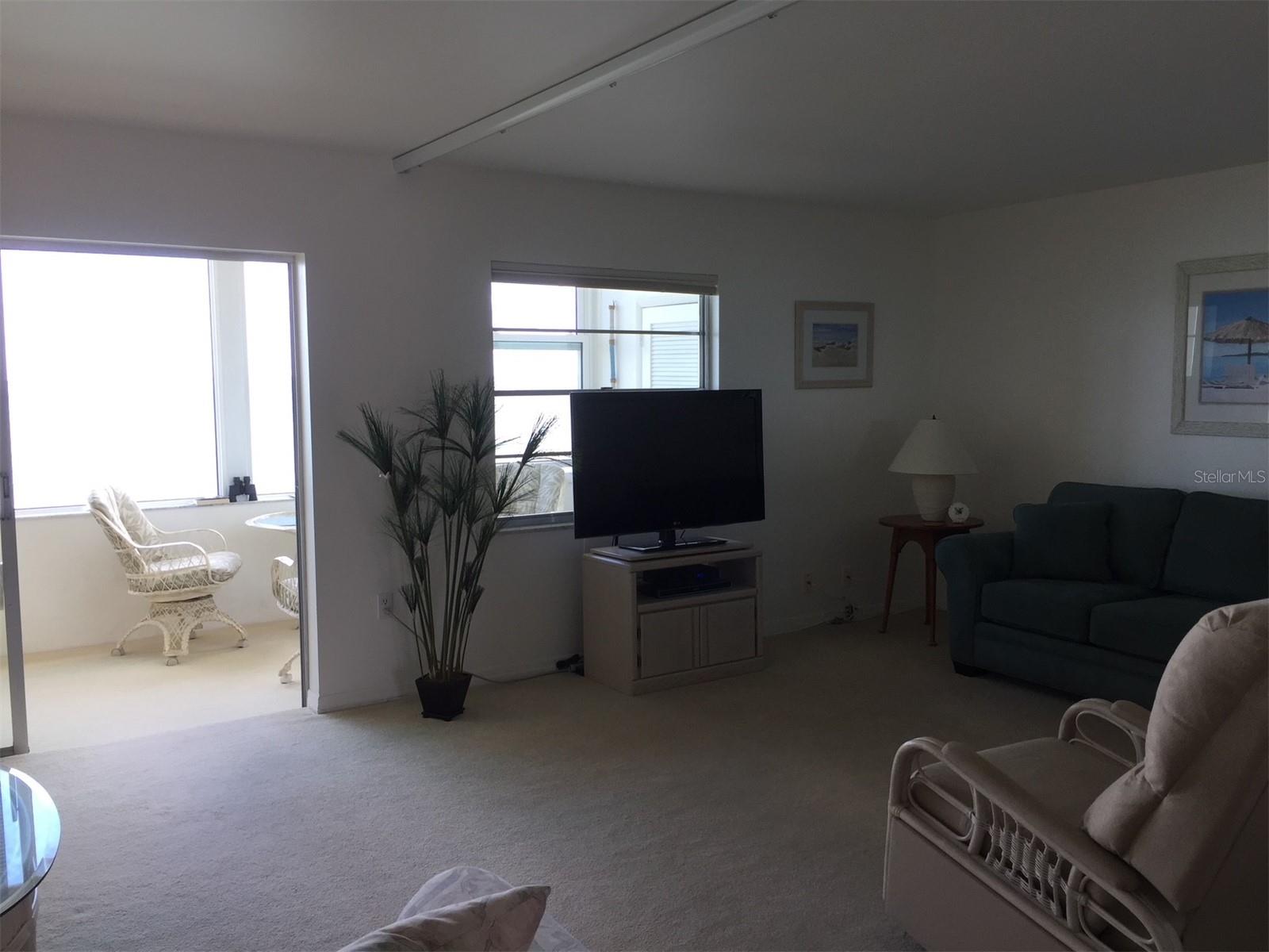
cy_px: 476
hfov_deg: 61.7
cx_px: 634
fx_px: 1063
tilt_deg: -5.4
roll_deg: +0.9
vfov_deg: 48.2
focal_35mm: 29
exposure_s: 1/60
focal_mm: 4.15
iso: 32
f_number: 2.2
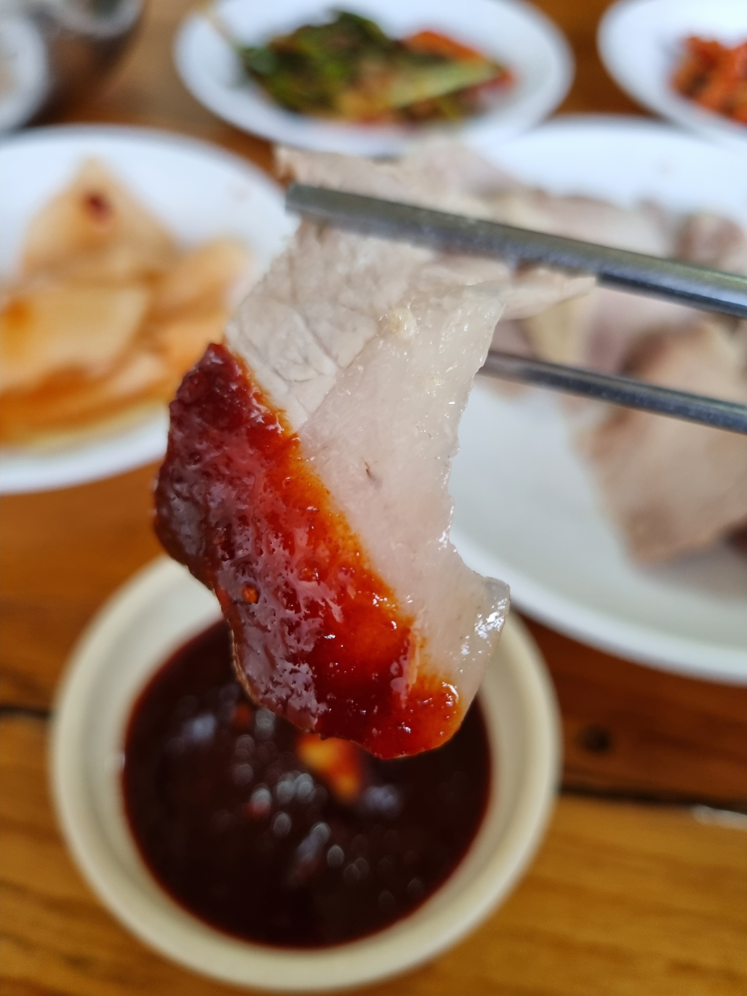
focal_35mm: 26
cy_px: 498
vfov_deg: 67.3
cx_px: 374
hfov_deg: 53.1
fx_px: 748
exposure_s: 1/120
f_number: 1.8
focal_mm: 5.4
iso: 200
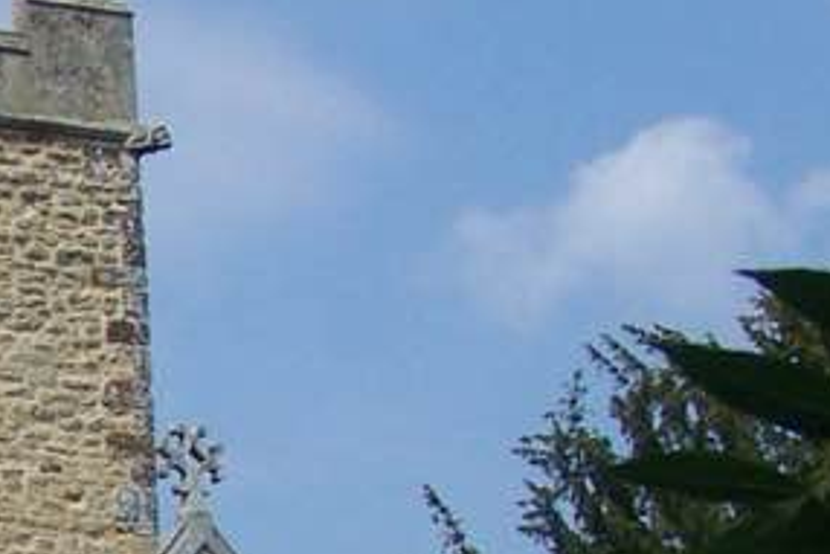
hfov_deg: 12.8
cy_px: 799
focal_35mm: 152
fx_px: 3506
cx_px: -435
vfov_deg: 8.8
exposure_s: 1/1000
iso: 80
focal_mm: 6.3
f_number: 4
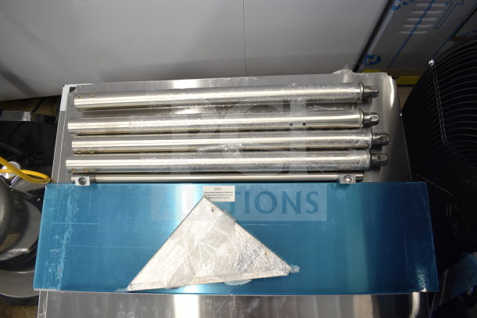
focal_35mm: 27
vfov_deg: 48.0
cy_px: 159
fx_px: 358
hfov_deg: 67.4
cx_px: 238
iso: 250
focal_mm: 18
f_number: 3.5
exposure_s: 1/30
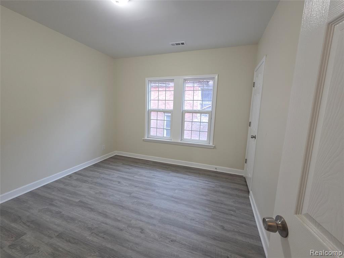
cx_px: 172
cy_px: 129
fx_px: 129
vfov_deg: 89.9
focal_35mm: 13
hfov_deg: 106.2
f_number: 2.2
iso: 250
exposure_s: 1/120
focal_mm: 2.2
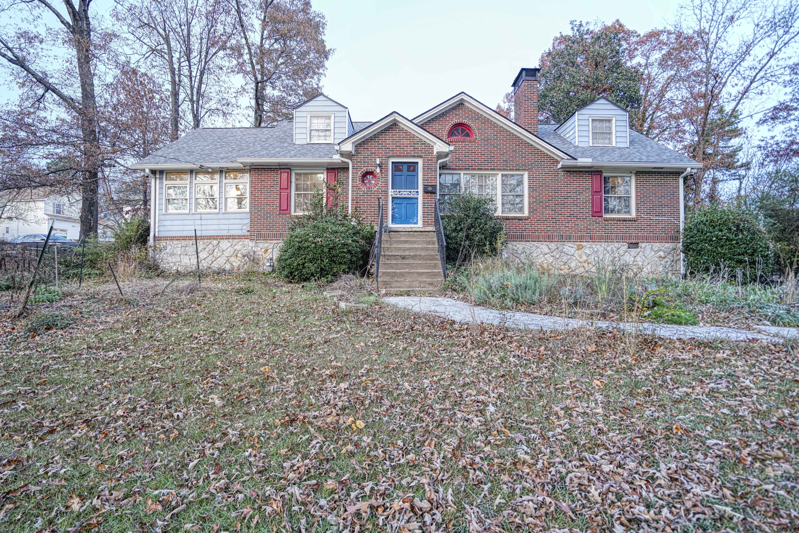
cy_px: 266
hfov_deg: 96.7
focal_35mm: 16
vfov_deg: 73.7
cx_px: 400
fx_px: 355
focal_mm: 16
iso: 100
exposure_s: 1/4
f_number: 4
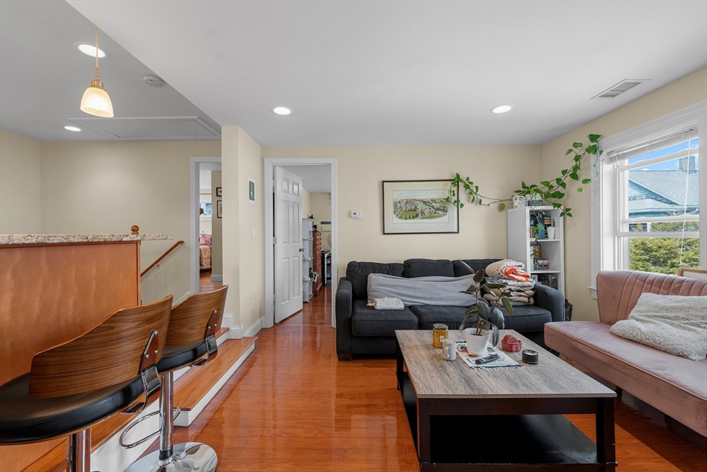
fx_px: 275
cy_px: 236
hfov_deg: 104.2
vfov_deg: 81.2
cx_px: 354
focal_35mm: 14
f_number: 6.7
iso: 800
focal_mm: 14
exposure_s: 1/10
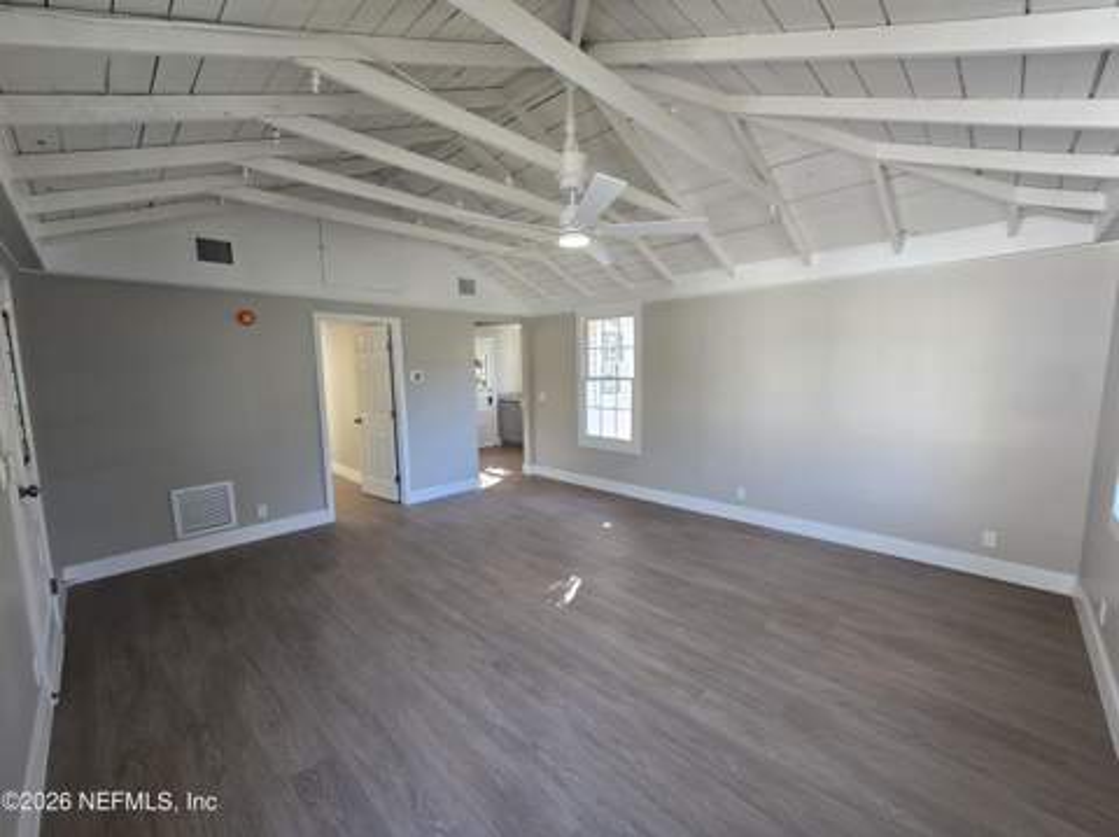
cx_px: 560
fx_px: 420
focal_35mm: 13
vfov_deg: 89.8
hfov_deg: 106.2
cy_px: 418
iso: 80
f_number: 2.2
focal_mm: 2.2
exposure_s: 1/60
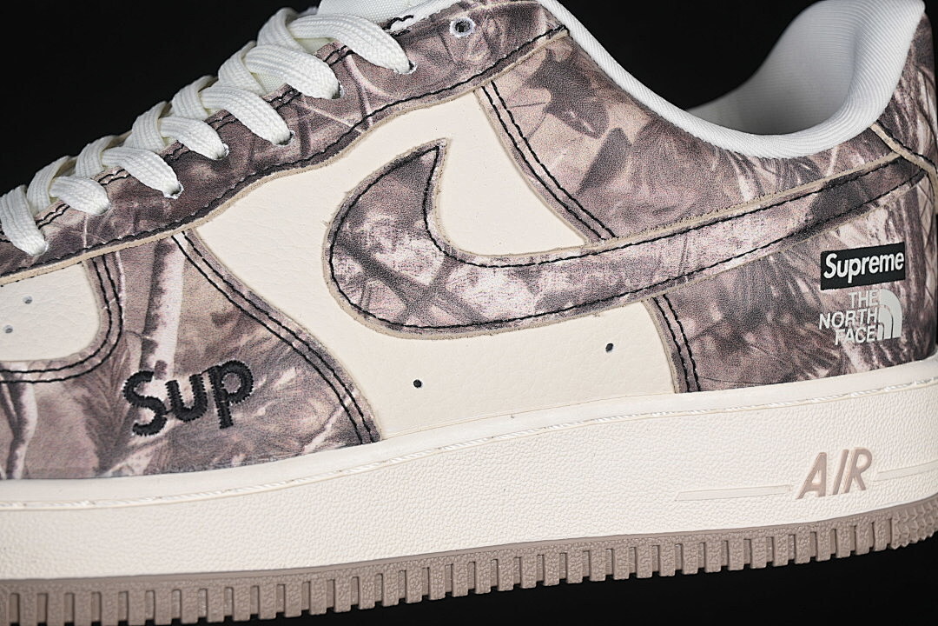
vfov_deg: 18.2
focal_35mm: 75
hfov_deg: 27.0
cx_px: 469
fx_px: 1954
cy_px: 313
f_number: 7.1
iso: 160
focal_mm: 50
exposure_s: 1/80
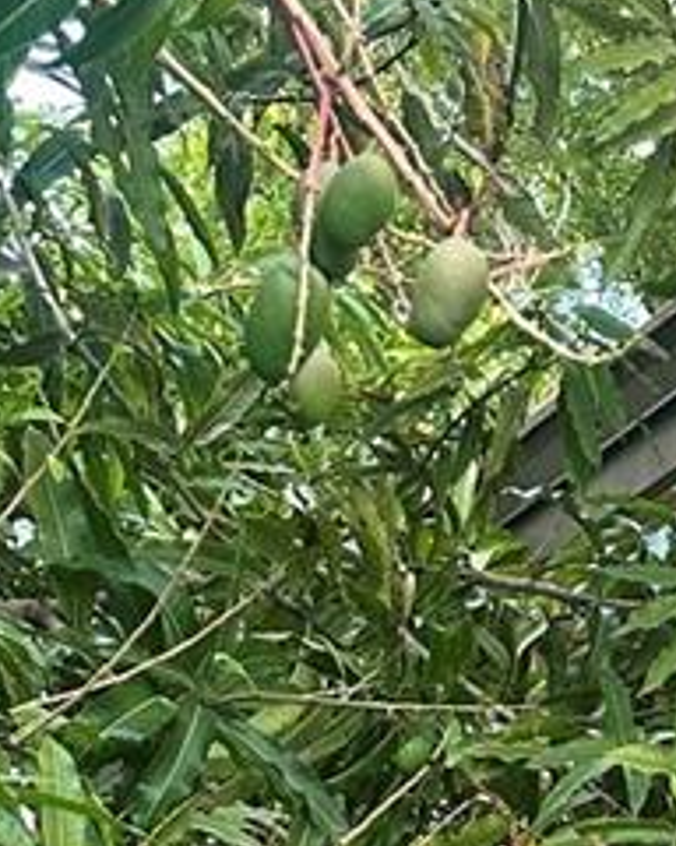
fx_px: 2926
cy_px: 1671
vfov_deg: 14.0
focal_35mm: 117
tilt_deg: -2.6
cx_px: 834
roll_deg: -2.1
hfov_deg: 12.8
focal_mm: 6.86
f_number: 1.78
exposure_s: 1/121
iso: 160
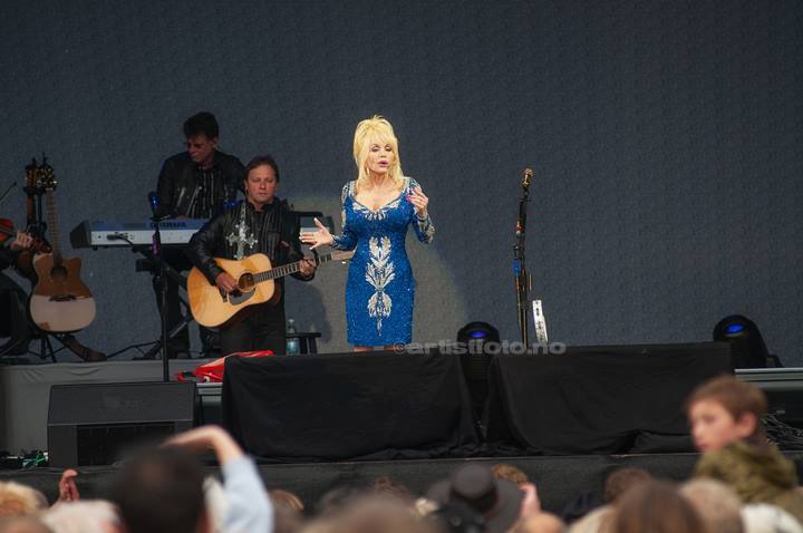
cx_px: 402
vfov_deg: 4.6
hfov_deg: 6.9
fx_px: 6683
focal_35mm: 300
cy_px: 266
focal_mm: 200
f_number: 4
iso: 200
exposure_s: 1/160
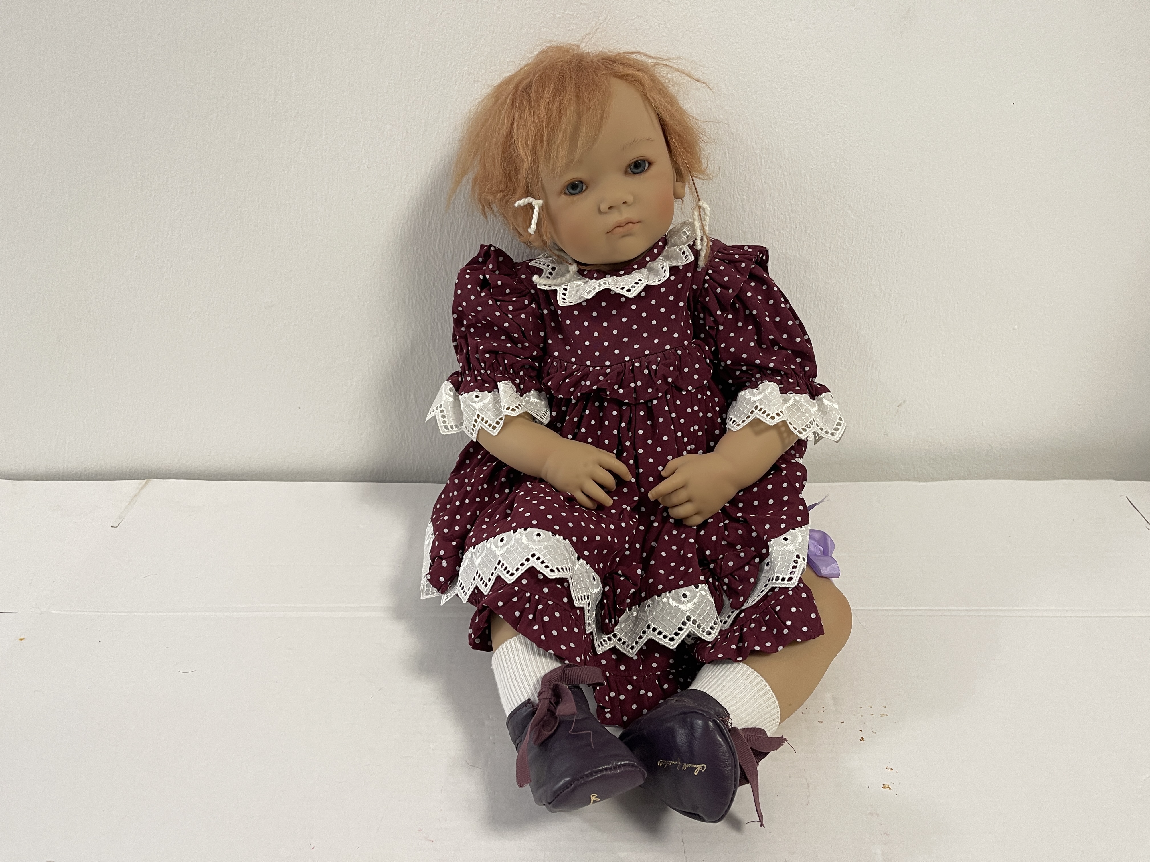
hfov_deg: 69.4
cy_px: 431
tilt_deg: -24.1
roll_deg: +1.7
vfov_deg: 54.9
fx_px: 831
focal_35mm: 25
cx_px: 575
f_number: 1.6
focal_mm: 5.1
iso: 125
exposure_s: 1/50
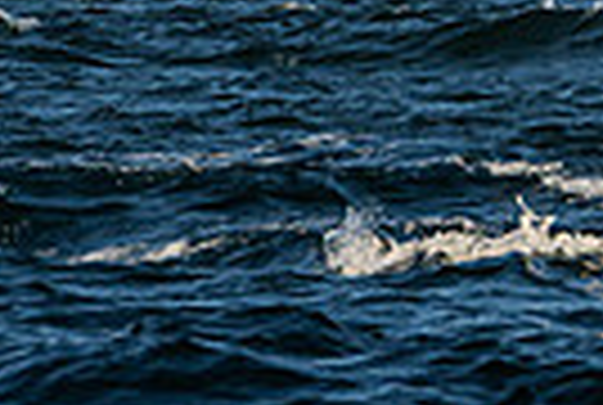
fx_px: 13849
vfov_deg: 1.7
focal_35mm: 825
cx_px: 1132
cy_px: -747
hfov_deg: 2.5
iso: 400
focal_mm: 140
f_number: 8
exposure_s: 1/1000
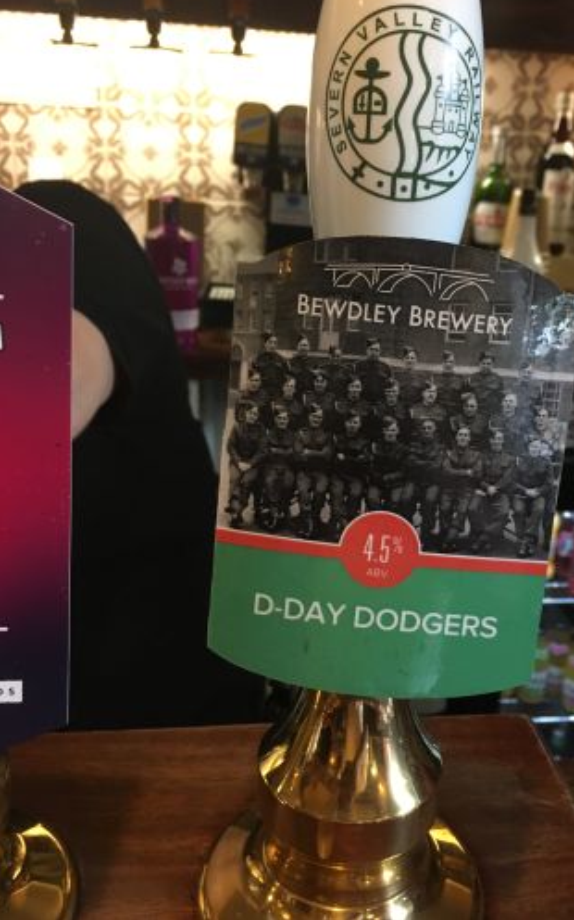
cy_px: 429
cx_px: 367
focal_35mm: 33
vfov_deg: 58.1
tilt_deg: -18.8
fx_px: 827
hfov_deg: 38.0
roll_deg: -4.4
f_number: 2.2
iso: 250
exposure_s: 1/33
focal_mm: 4.15
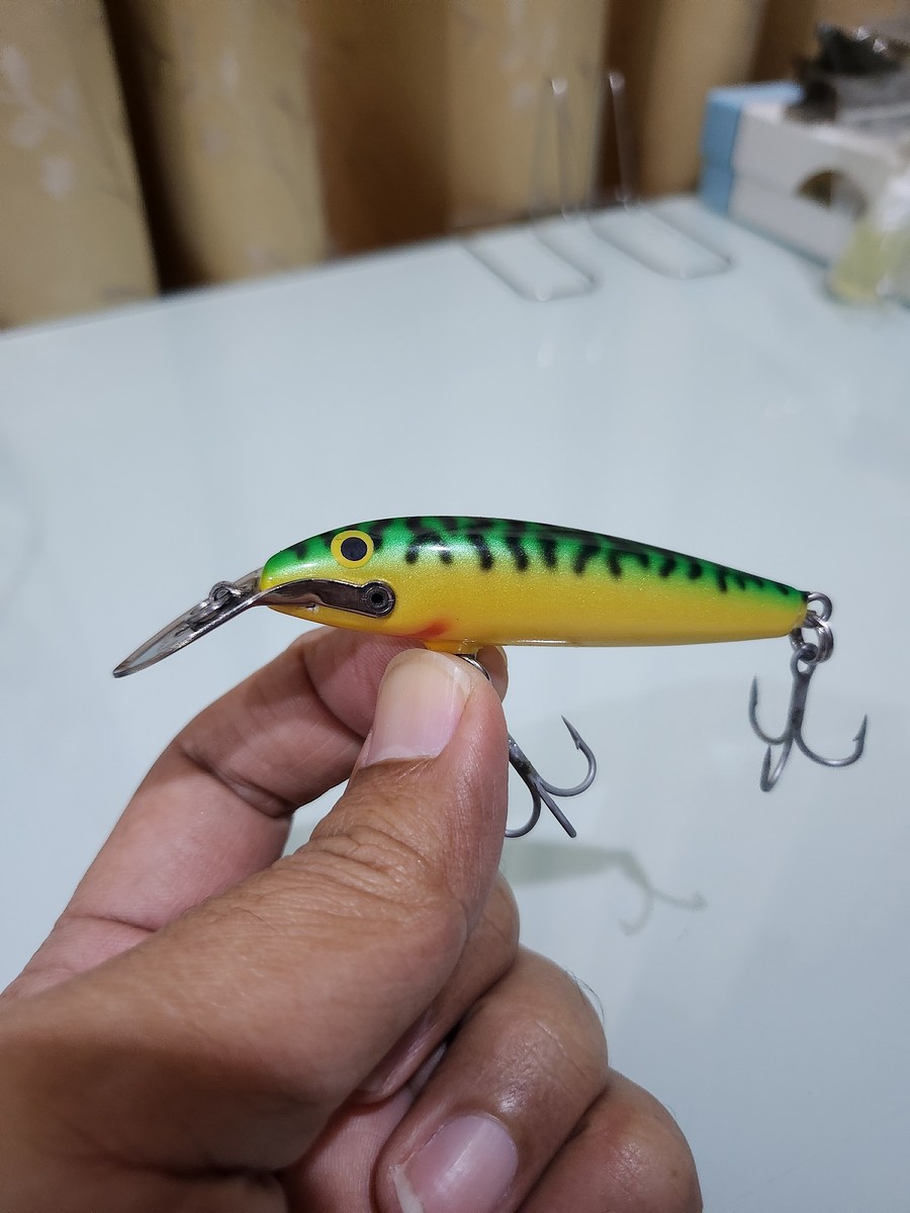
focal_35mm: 24
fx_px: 841
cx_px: 455
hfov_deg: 56.8
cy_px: 606
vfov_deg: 71.6
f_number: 1.8
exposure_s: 1/33
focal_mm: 5
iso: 500
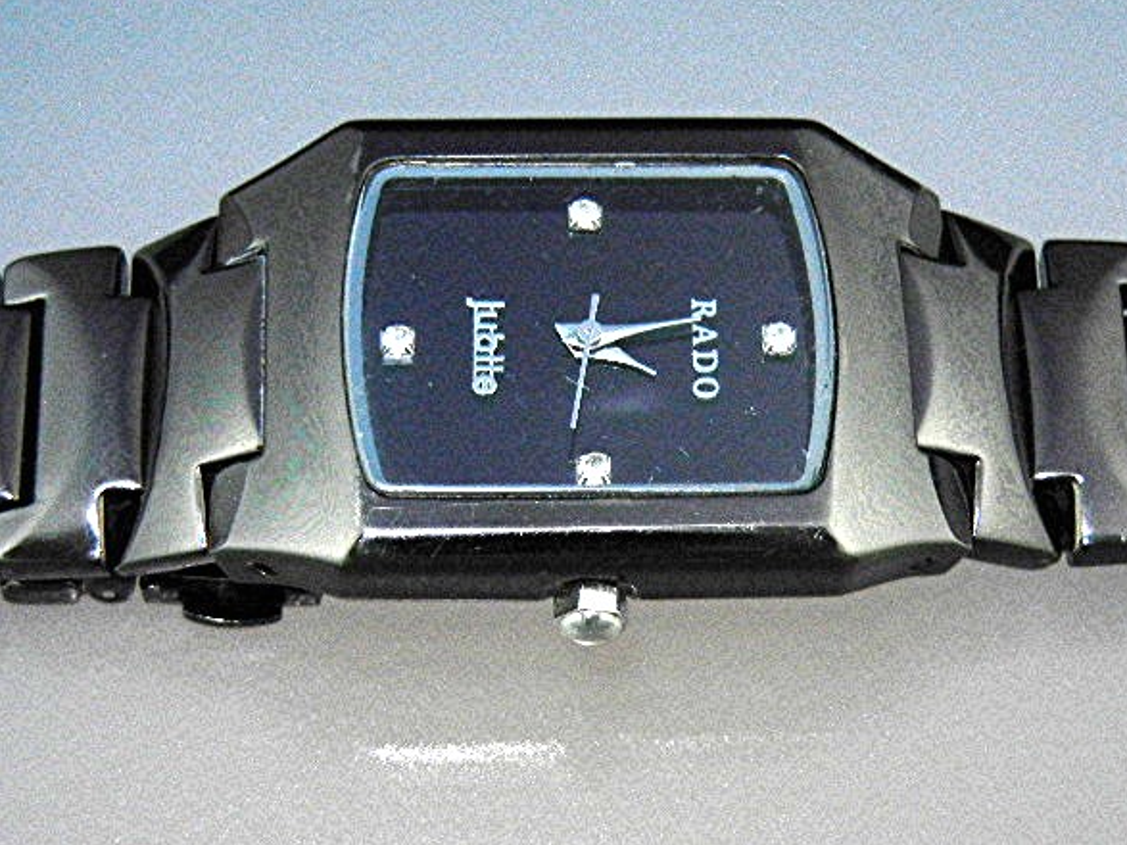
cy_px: 419
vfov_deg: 15.2
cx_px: 612
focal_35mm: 97
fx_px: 3157
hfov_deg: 20.2
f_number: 8.8
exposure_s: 1/30
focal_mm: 16
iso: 800
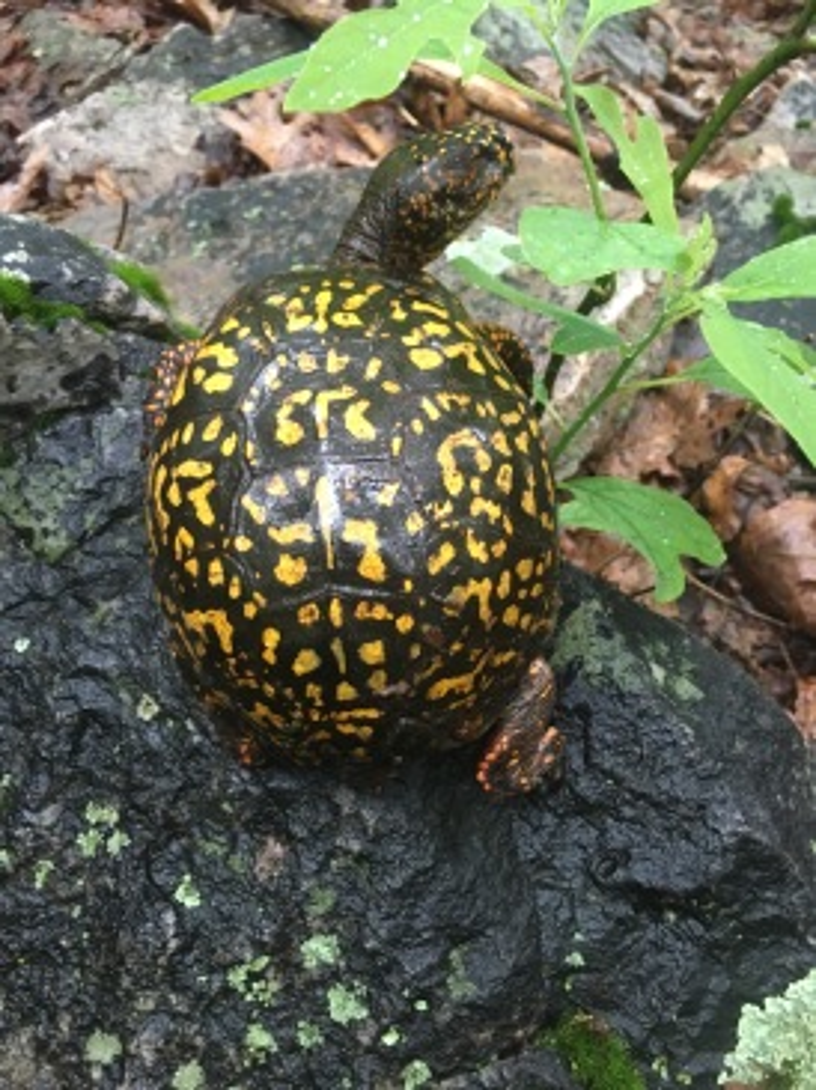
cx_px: 408
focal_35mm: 29
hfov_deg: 48.2
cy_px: 545
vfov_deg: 61.7
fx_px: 913
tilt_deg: -46.8
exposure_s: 1/24
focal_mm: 4.15
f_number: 2.2
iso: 200
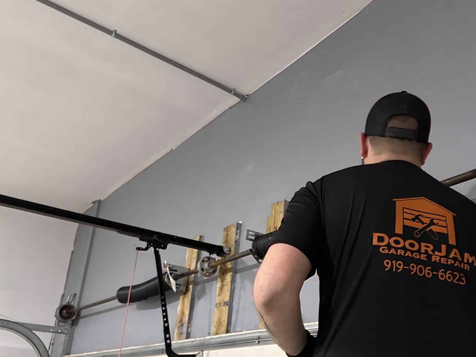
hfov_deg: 51.8
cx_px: 313
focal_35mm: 35
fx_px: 481
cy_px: 217
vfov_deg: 40.5
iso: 800
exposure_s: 1/60
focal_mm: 6.86
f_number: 1.78
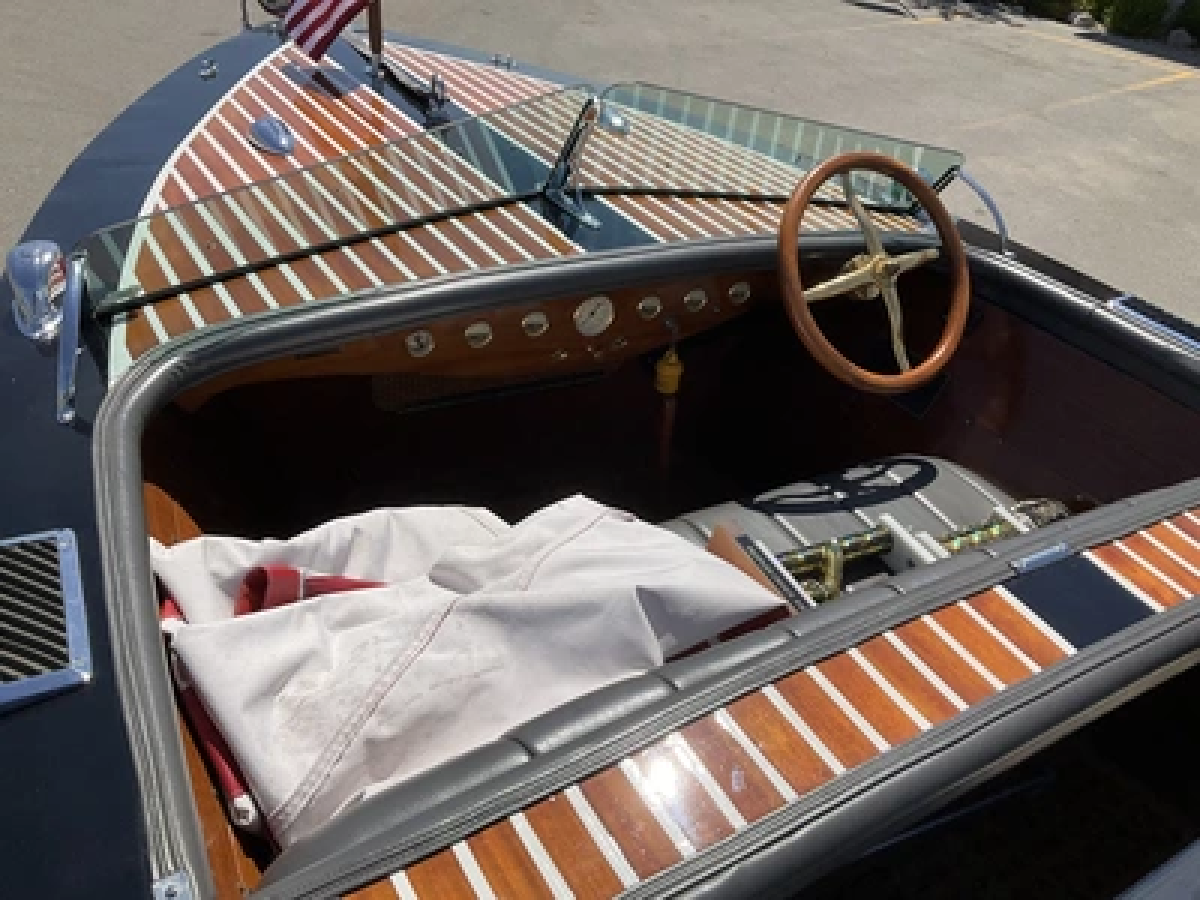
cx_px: 600
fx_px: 1005
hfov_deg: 61.7
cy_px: 450
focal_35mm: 29
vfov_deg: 48.2
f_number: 1.8
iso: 25
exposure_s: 1/2801
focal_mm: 3
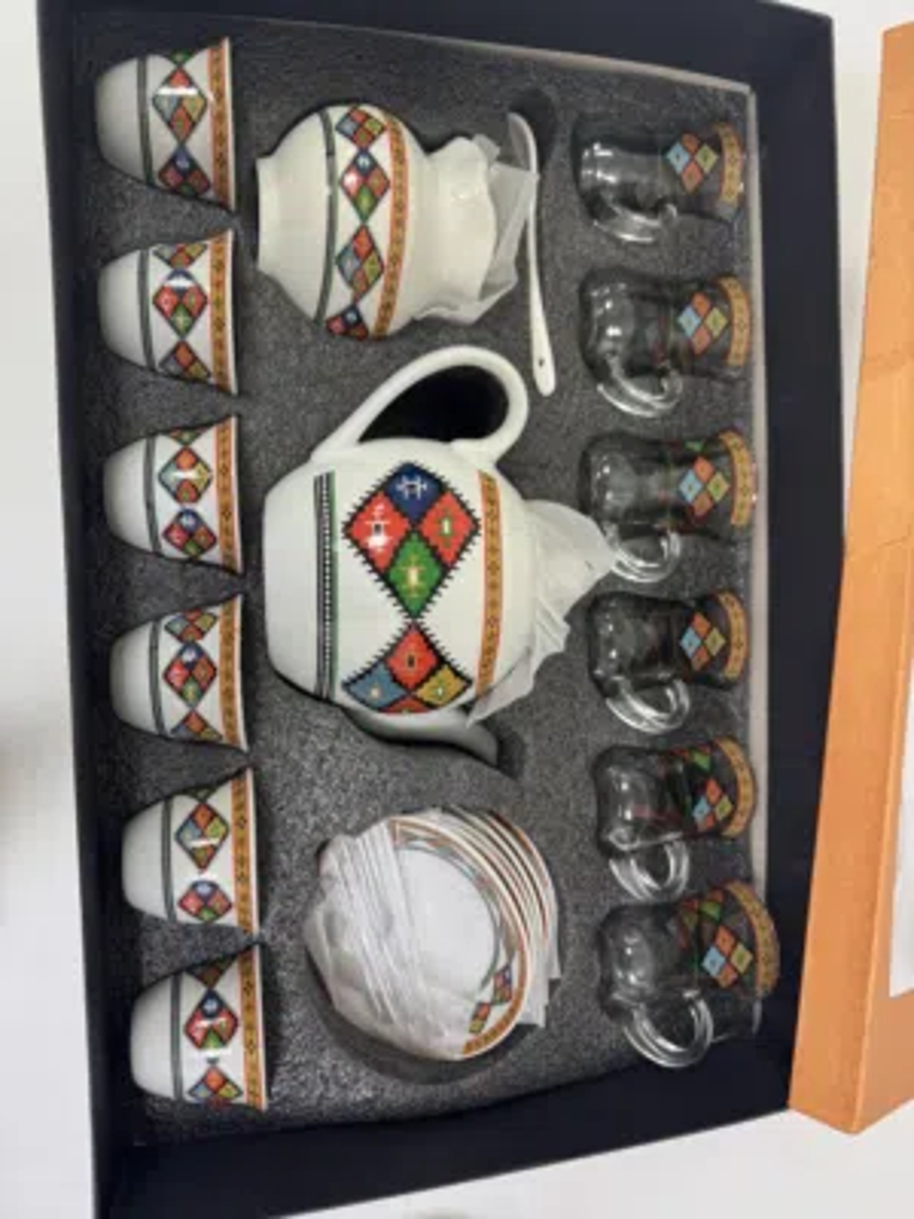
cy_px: 610
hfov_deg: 56.8
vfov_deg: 71.6
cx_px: 457
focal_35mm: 24
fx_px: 845
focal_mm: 6.76
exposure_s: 1/50
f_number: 1.78
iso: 200
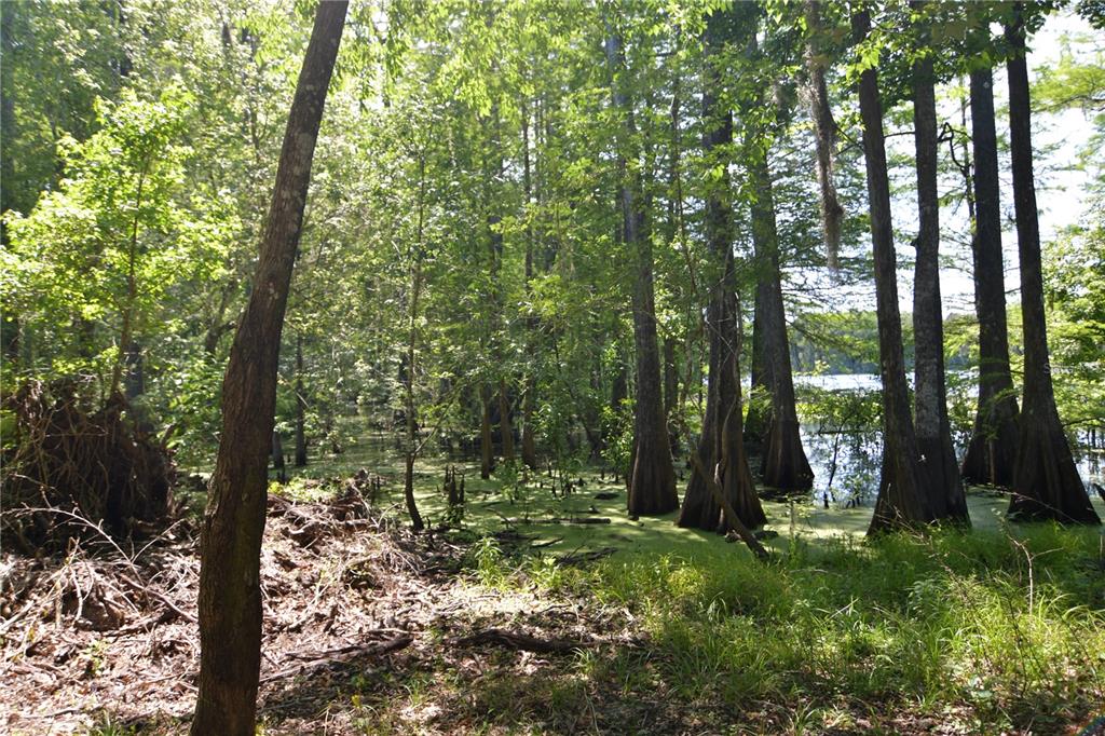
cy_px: 368
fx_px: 736
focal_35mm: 24
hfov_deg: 73.8
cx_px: 552
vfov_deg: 53.1
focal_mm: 16
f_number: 2.8
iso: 200
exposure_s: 1/640
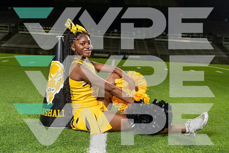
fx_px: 324
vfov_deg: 26.5
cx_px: 114
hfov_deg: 38.9
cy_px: 76
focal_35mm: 51
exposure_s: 1/250
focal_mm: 51
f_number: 4.5
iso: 640
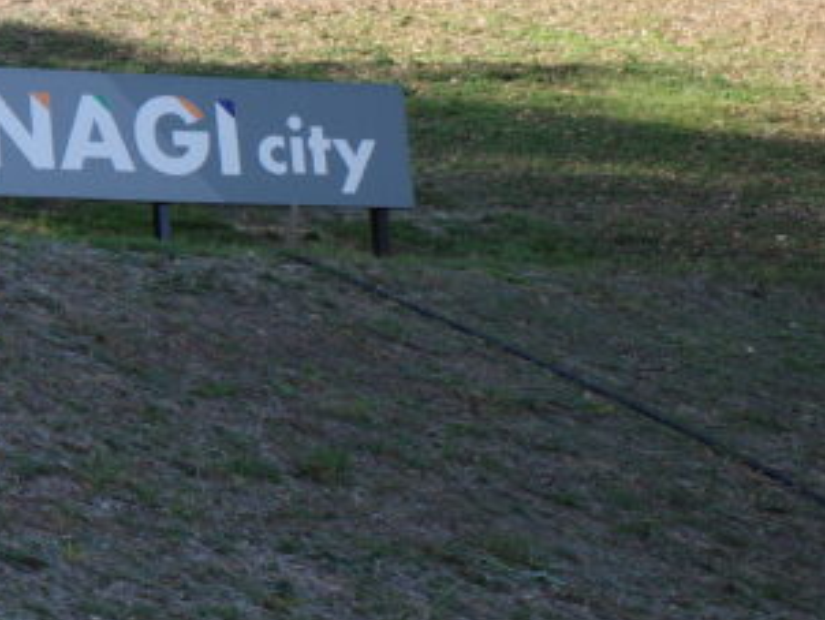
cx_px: -869
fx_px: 2719
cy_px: 15
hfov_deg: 14.2
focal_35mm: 114
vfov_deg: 12.9
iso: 200
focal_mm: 18.3
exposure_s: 1/320
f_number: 4.5
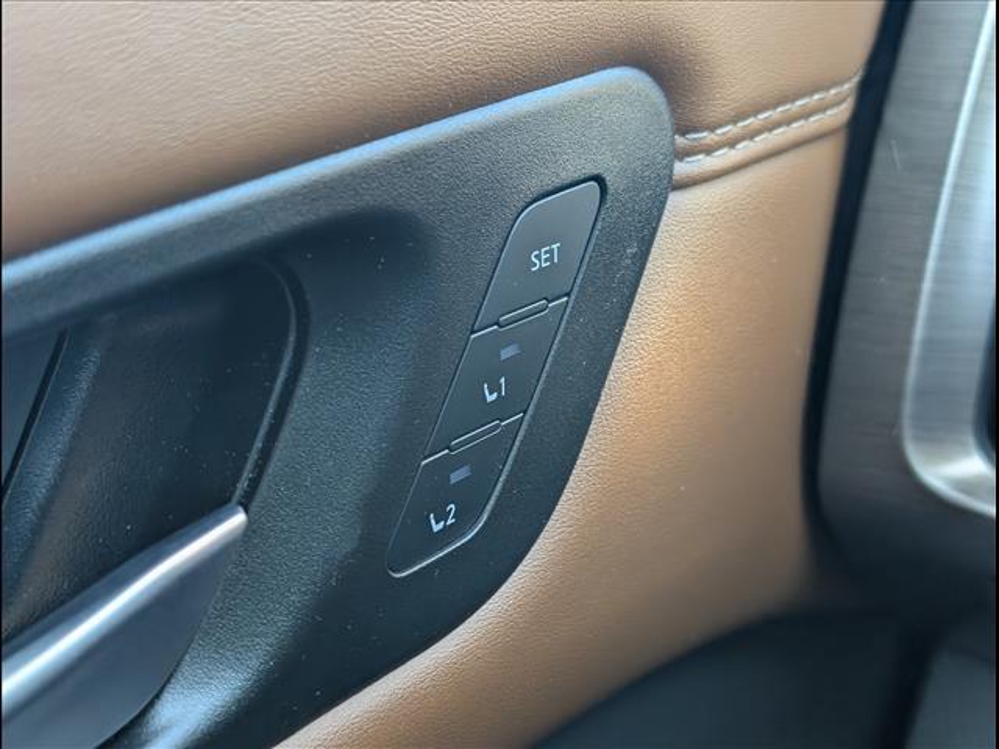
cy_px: 374
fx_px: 1414
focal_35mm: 49
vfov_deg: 29.7
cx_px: 500
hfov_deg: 38.9
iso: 428
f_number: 1.68
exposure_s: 1/476
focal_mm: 6.9
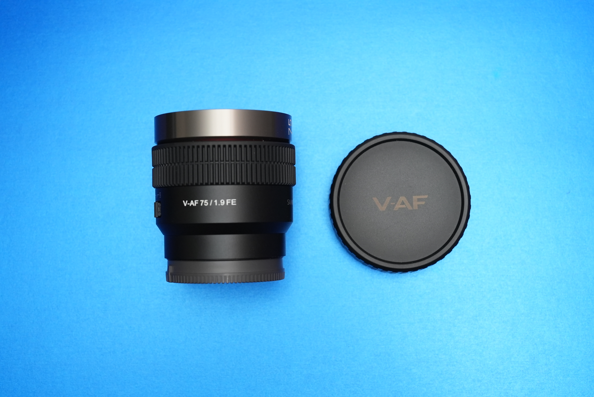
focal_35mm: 50
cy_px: 198
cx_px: 297
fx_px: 825
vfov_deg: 27.0
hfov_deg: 39.6
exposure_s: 1/100
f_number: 5
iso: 3200
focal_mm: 50
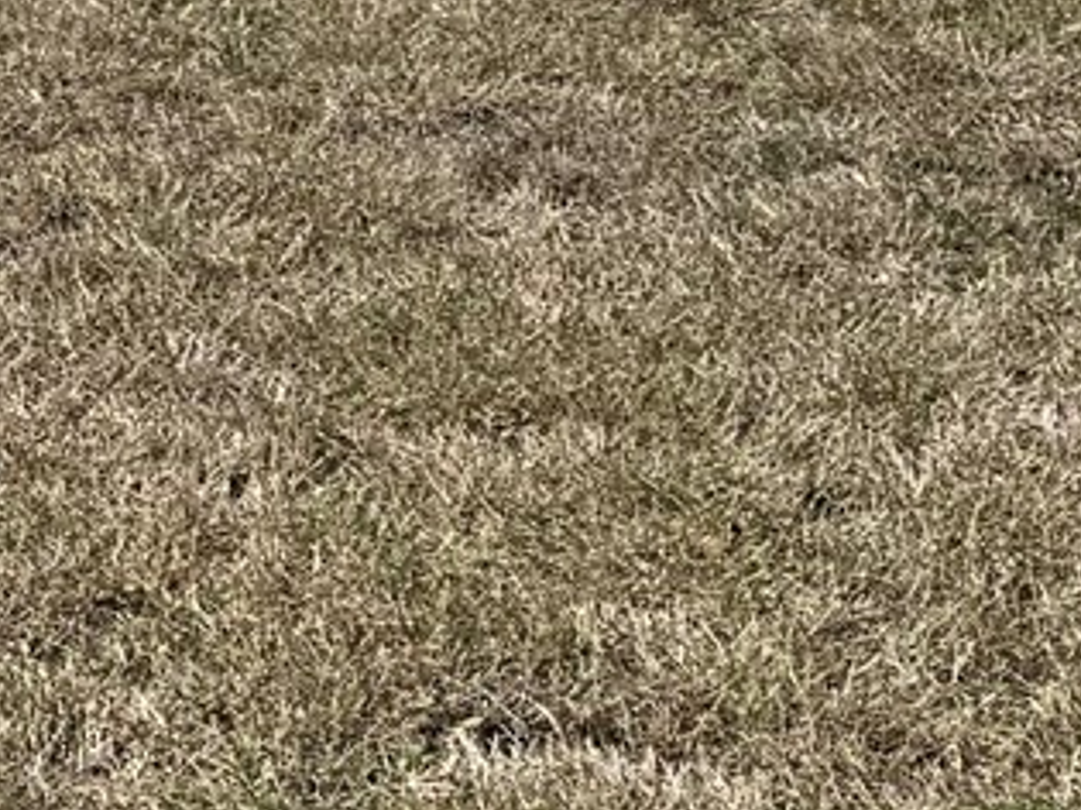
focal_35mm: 156
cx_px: -1352
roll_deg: +1.3
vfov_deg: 9.5
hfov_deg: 11.0
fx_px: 4870
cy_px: 185
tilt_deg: -11.3
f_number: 1.78
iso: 80
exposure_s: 1/5714
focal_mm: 6.76
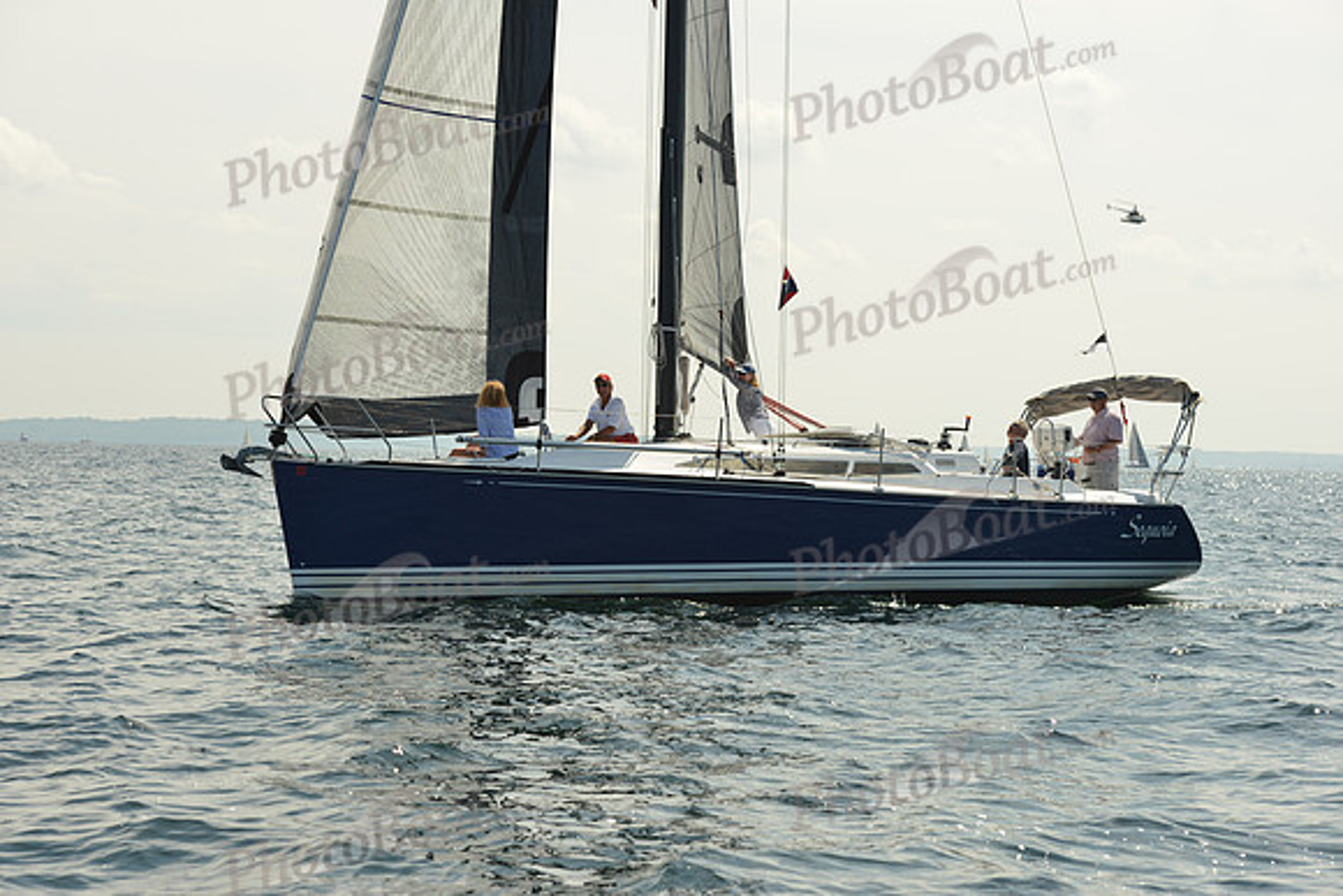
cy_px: 448
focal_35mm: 86
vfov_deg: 15.9
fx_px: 3209
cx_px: 672
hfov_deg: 23.6
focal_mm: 86
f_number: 9
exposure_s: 1/1250
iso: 320
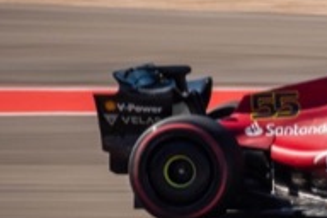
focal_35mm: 1501
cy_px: 88
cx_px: 625
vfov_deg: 0.9
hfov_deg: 1.4
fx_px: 13633
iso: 160
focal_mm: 240
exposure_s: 1/160
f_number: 22
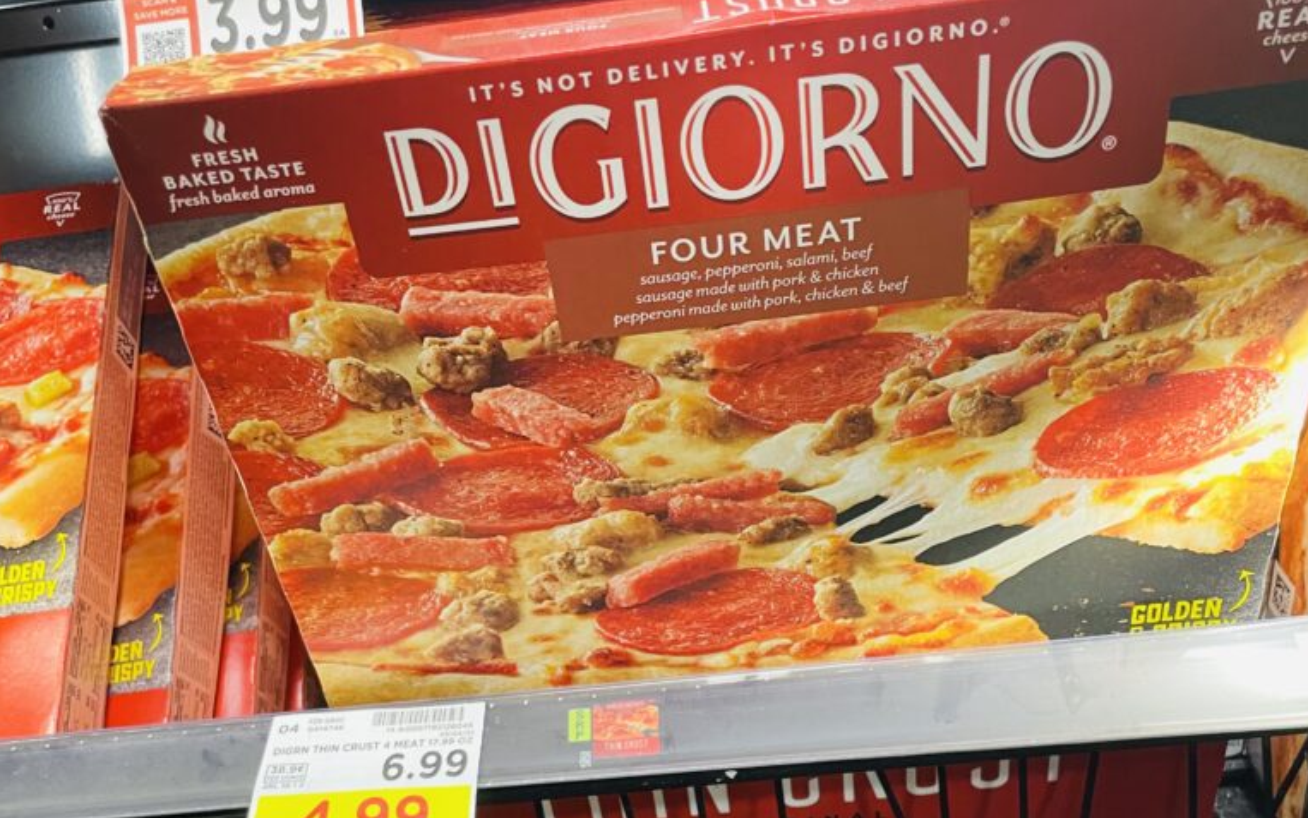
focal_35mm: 37
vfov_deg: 33.6
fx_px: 1319
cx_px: 655
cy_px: 629
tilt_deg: -21.3
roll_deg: +7.8
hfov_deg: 52.7
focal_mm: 4.2
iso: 250
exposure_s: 1/60
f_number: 1.6
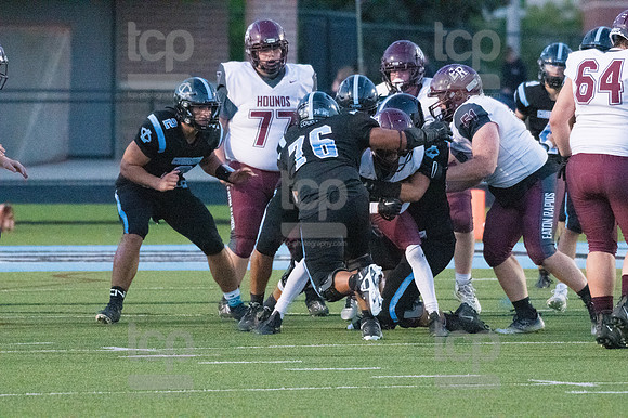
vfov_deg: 3.1
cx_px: 314
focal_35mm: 450
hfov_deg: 4.6
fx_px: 7845
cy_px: 209
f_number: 5.6
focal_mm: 300
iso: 8000
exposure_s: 1/2000
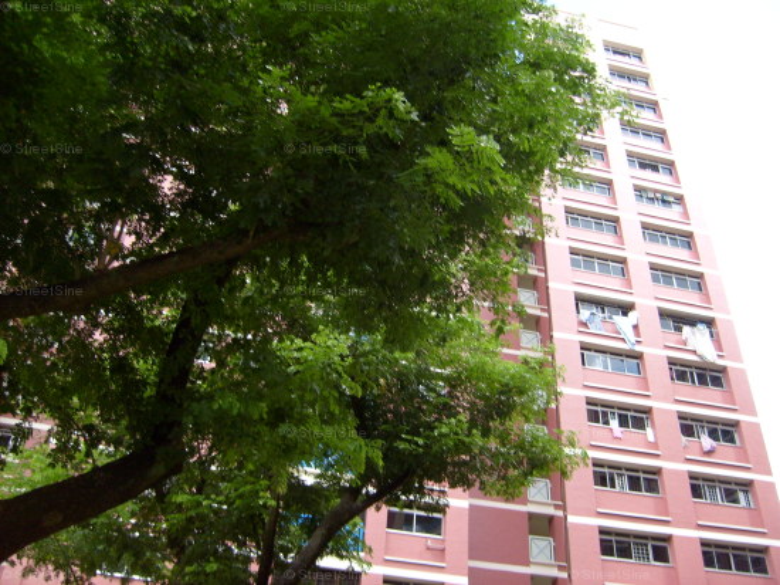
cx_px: 390
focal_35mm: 35
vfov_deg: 40.7
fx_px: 788
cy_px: 292
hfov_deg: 52.6
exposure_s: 1/250
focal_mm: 5.8
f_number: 2.8
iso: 80
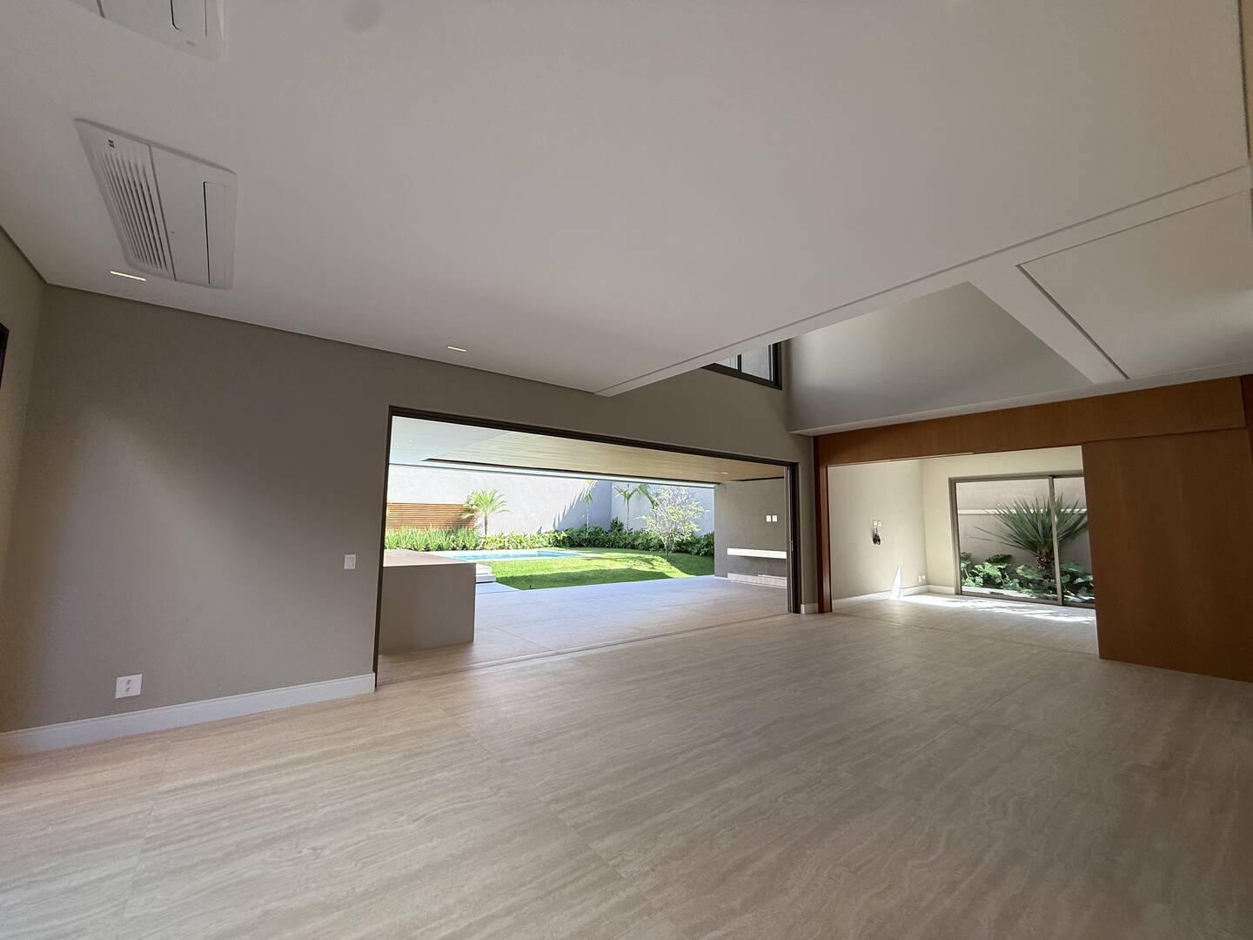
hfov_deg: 102.1
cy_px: 470
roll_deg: -0.9
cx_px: 626
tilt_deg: +7.3
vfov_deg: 85.7
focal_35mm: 14
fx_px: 507
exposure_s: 1/220
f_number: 2.2
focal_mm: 2.22
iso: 64
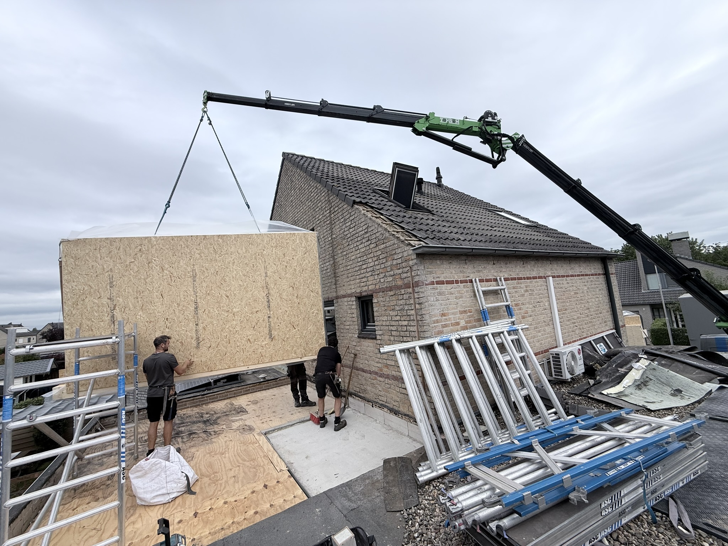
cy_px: 273
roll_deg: +5.5
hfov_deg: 102.1
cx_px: 364
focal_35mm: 14
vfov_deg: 85.7
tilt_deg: +6.6
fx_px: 294
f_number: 2.2
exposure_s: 1/1368
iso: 50
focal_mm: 2.22
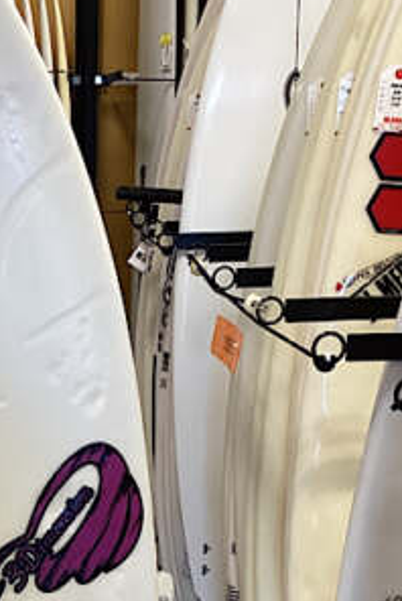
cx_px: 4
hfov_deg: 15.5
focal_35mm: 87
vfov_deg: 22.4
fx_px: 1454
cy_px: 617
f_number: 2.4
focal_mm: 3.3
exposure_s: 1/60
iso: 80
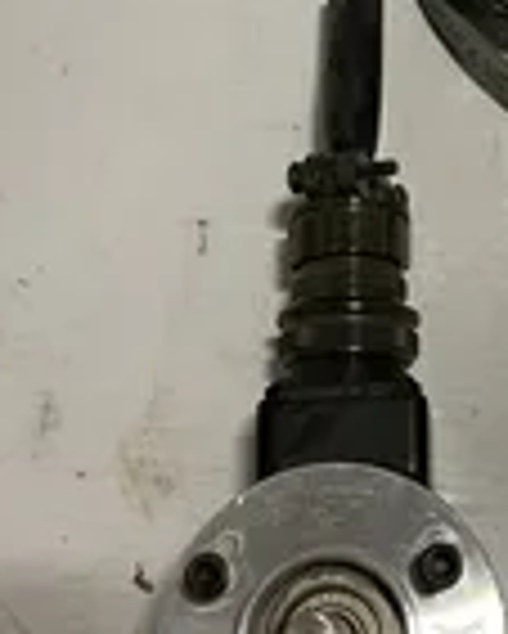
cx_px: 490
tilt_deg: -71.3
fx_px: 1352
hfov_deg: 20.7
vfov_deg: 25.9
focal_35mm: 72
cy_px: 130
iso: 100
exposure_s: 1/60
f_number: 1.6
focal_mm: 4.2
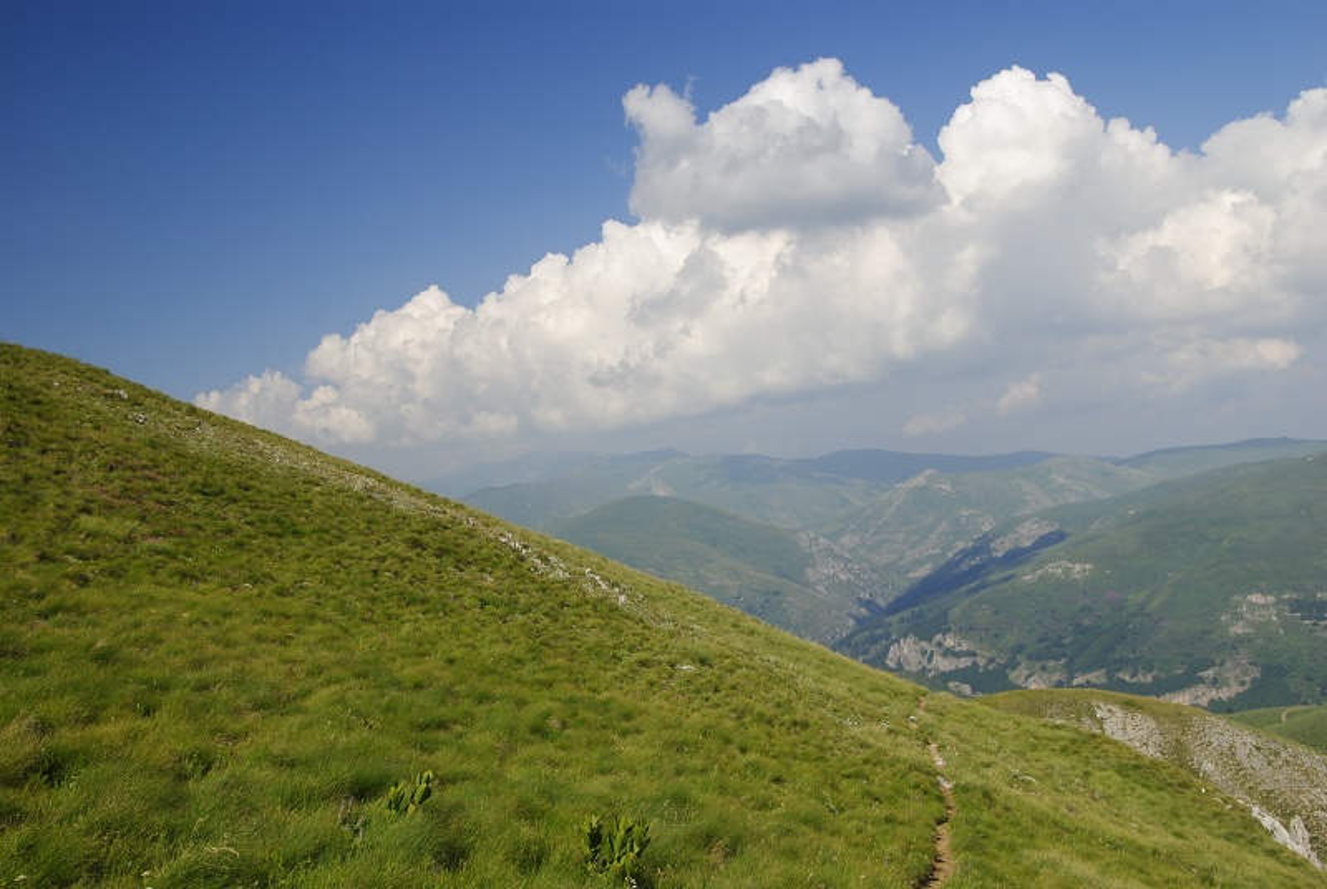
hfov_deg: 49.5
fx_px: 1440
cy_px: 444
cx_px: 664
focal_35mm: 39
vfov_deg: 34.3
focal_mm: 26
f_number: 13
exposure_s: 1/100
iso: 100
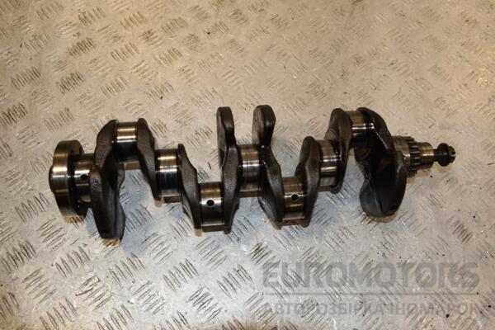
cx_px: 248
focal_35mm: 33
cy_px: 165
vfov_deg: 40.0
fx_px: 454
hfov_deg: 57.2
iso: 800
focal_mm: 22
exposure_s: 1/200
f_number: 10
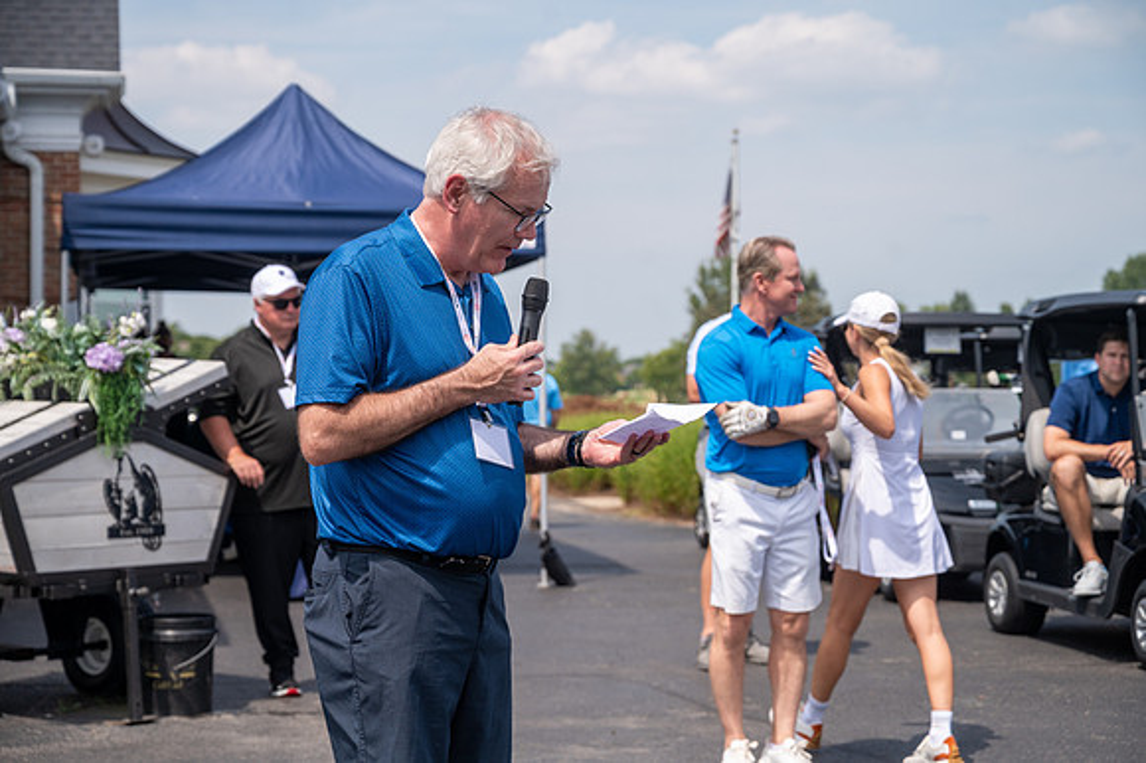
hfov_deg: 28.9
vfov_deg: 19.4
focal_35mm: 70
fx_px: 2227
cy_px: 382
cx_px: 573
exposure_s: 1/1600
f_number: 5
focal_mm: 70
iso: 250
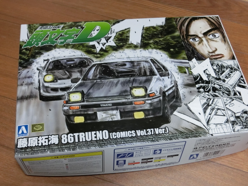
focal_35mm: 45
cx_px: 124
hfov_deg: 42.1
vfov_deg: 32.2
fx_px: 322
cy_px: 93
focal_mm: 8
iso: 500
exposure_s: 1/15
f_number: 4.4
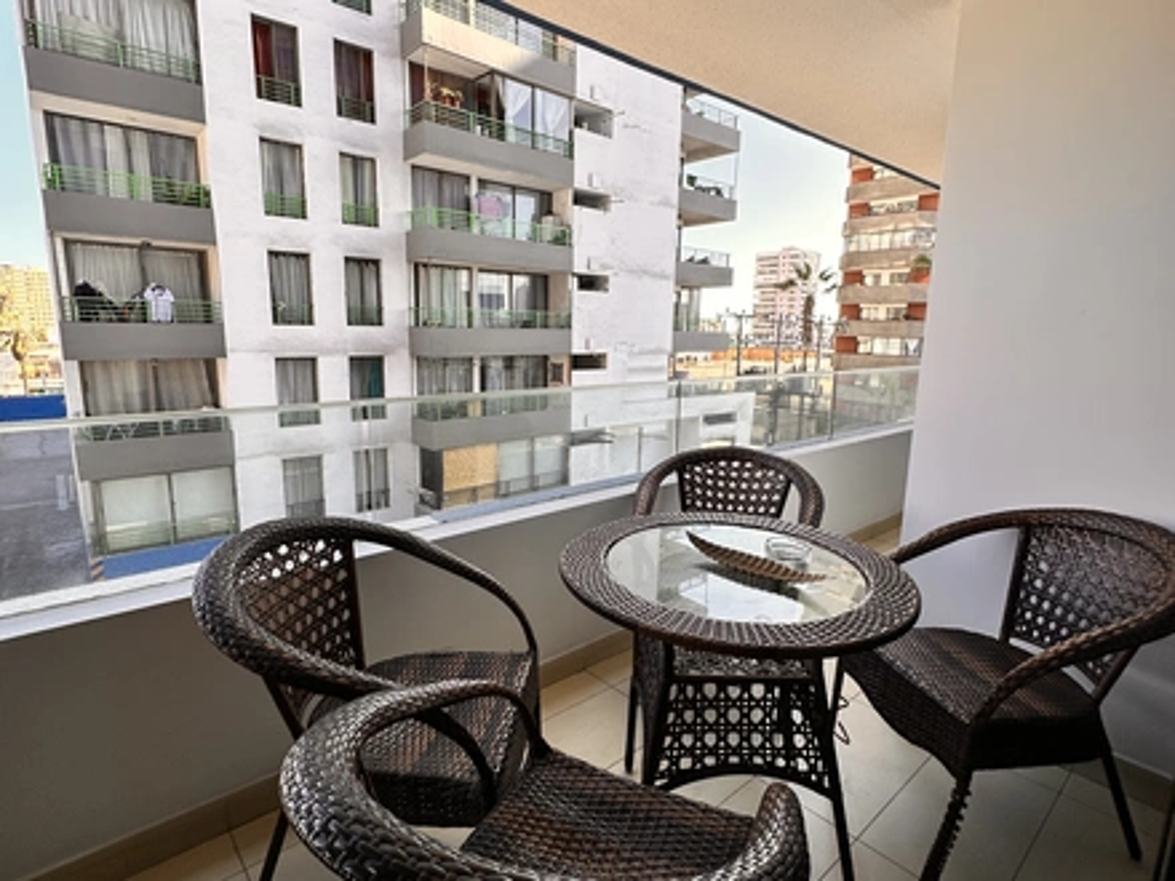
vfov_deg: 85.7
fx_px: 475
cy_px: 440
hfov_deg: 102.1
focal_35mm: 14
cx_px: 588
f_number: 2.2
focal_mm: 2.22
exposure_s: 1/359
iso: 40
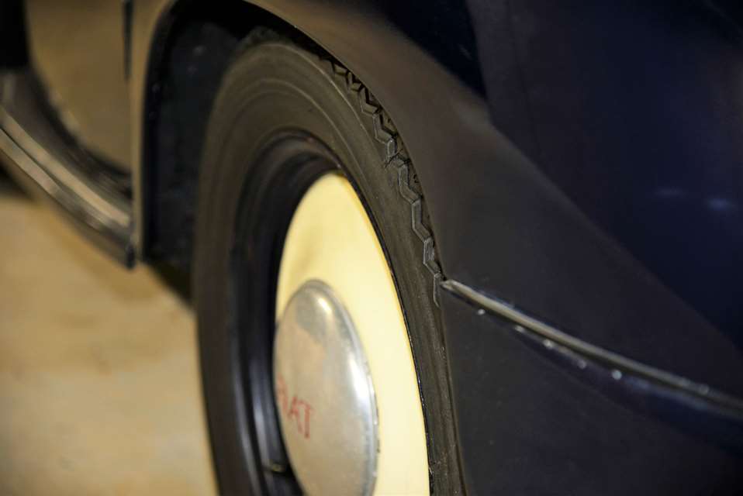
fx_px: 1549
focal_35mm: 75
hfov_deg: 27.0
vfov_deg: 18.2
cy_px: 248
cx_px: 372
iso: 800
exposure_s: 1/60
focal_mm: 75
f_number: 4
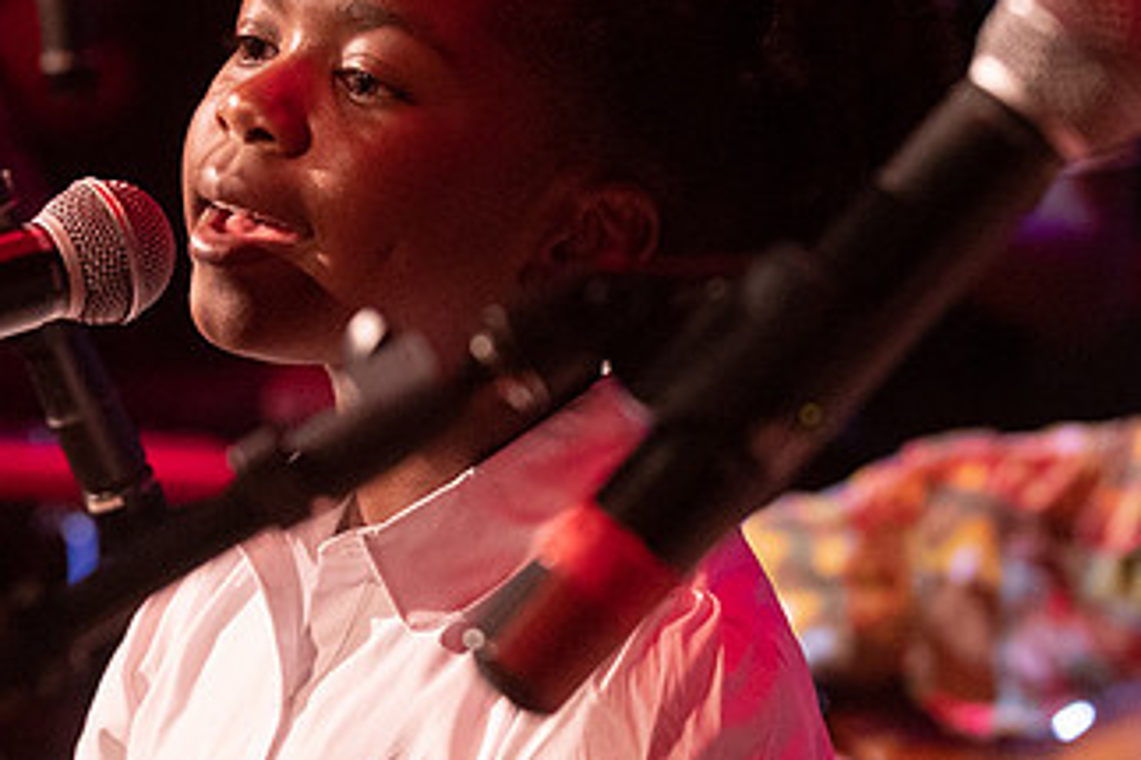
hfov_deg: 9.3
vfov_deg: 6.2
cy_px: 224
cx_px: 364
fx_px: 7001
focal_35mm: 221
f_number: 4
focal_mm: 82
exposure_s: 1/200
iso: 3200
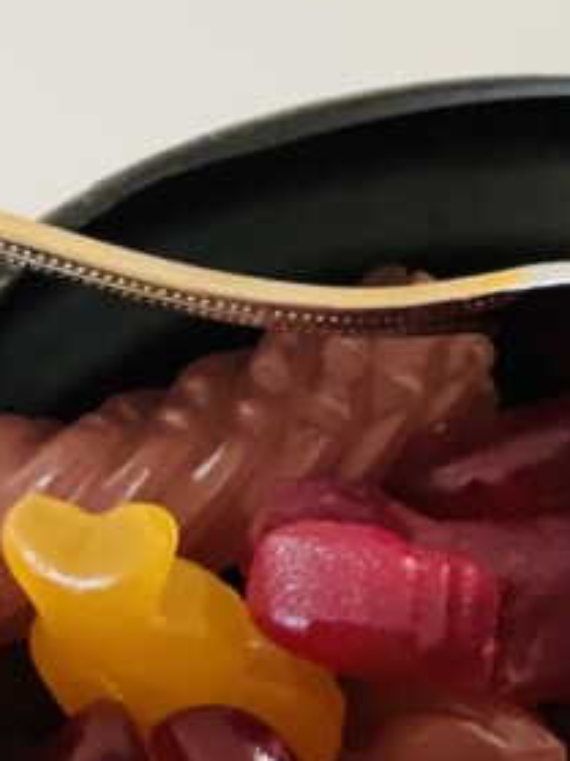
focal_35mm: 235
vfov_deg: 8.3
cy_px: 966
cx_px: 472
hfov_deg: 6.3
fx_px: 5163
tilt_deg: -47.7
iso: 500
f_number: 2.2
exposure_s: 1/15
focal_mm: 7.5
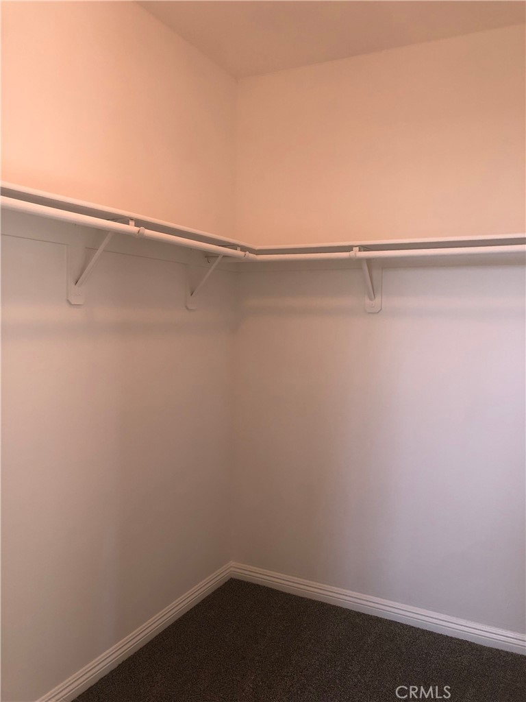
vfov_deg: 63.4
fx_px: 567
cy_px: 351
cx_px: 263
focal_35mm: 28
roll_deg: -0.9
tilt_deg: -2.2
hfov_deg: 49.7
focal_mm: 4
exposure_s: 1/24
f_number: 1.8
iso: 40
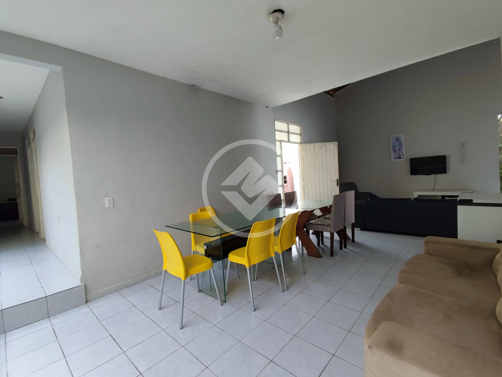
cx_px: 251
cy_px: 188
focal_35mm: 15
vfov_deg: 81.8
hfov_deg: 98.1
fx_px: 218
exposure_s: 1/120
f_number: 2.2
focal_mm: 1.65
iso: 78
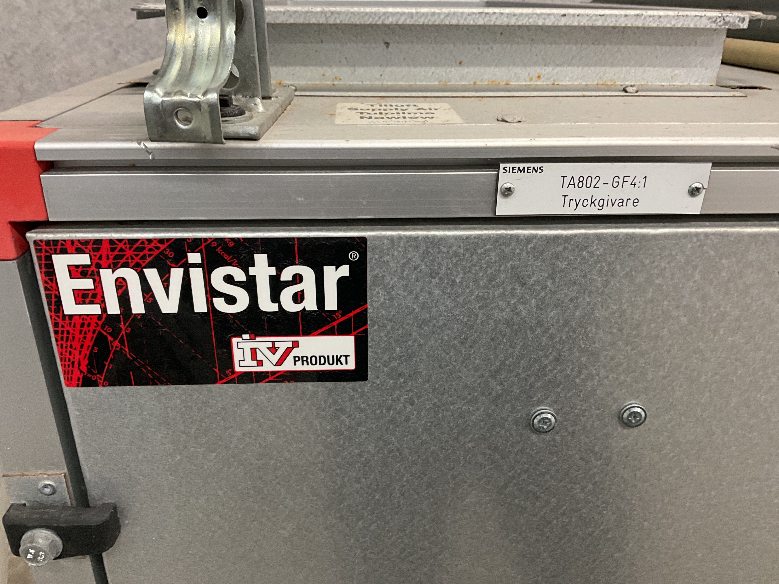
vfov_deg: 48.2
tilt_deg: -25.2
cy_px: 292
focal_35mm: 29
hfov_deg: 61.7
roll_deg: -1.5
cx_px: 390
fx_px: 653
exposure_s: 1/60
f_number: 1.8
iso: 160
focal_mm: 3
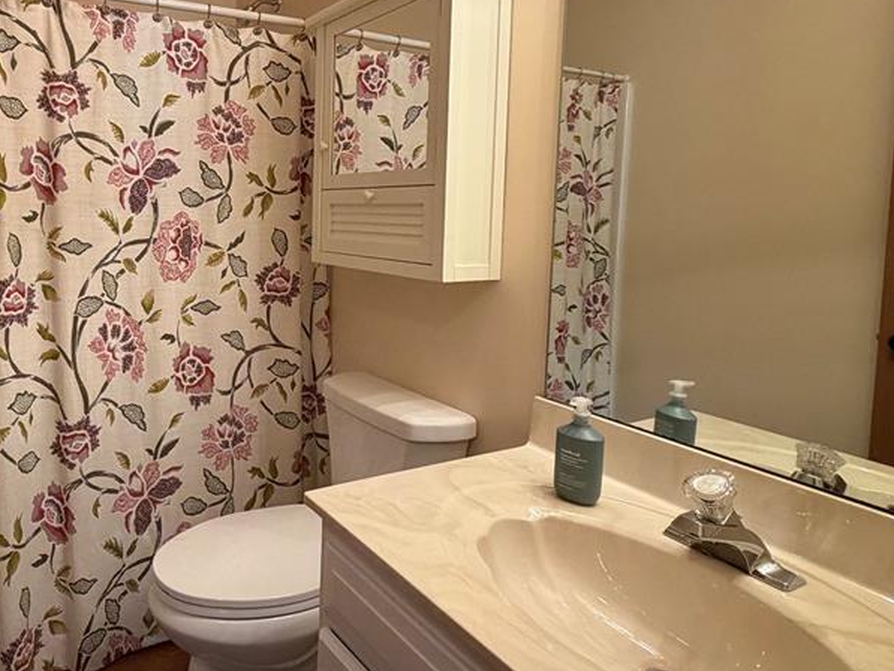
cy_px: 244
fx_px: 620
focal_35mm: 24
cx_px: 234
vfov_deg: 56.0
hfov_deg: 67.5
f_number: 2.2
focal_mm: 2.22
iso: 320
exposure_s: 1/60
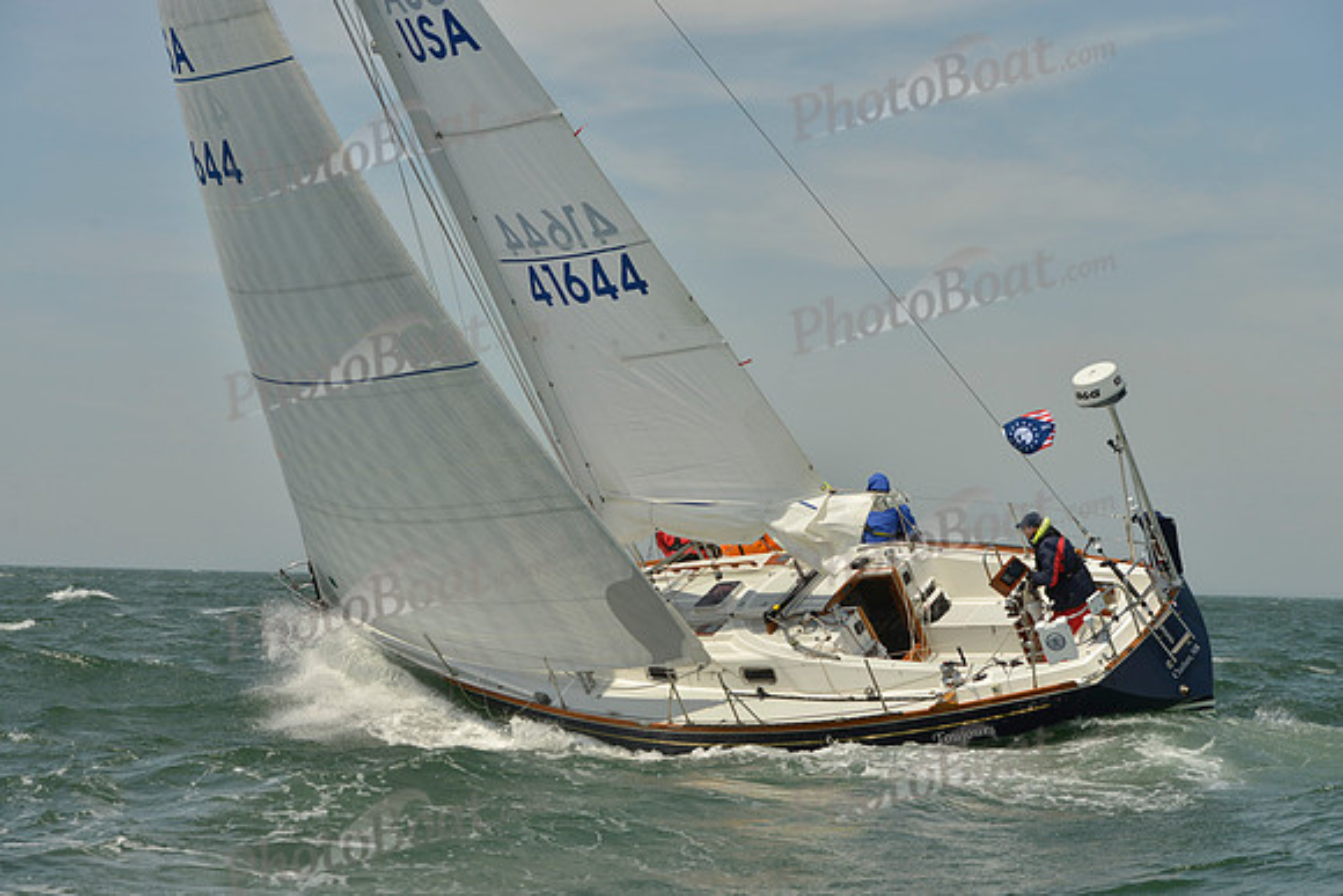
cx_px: 672
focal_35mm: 70
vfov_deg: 19.5
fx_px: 2612
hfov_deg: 28.8
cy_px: 448
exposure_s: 1/1250
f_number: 8
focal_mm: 70
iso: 200
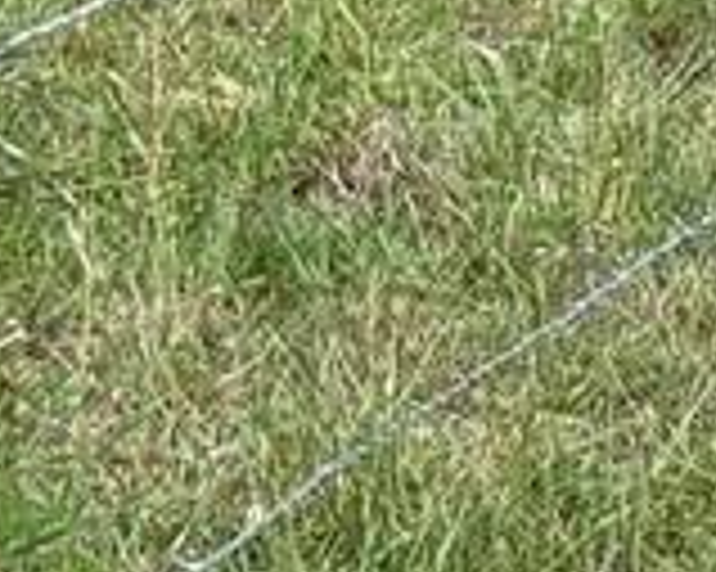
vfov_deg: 5.0
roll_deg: +0.5
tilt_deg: -2.0
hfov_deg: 6.3
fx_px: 6396
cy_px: -833
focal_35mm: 302
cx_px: 1369
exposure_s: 1/2208
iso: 100
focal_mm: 6.76
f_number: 1.78
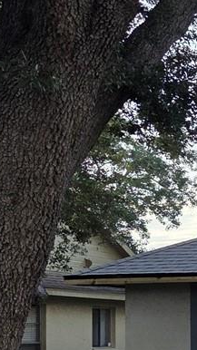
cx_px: 656
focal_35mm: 104
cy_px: 296
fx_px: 966
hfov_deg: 8.8
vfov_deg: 20.3
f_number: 1.8
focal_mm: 5.4
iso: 80
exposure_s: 1/1854
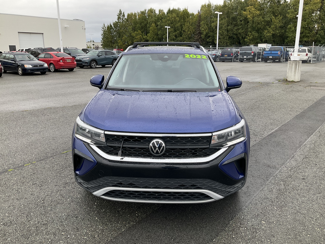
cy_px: 122
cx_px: 162
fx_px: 272
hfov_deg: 61.7
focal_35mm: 29
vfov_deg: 48.2
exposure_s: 1/128
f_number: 1.8
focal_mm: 3
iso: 16
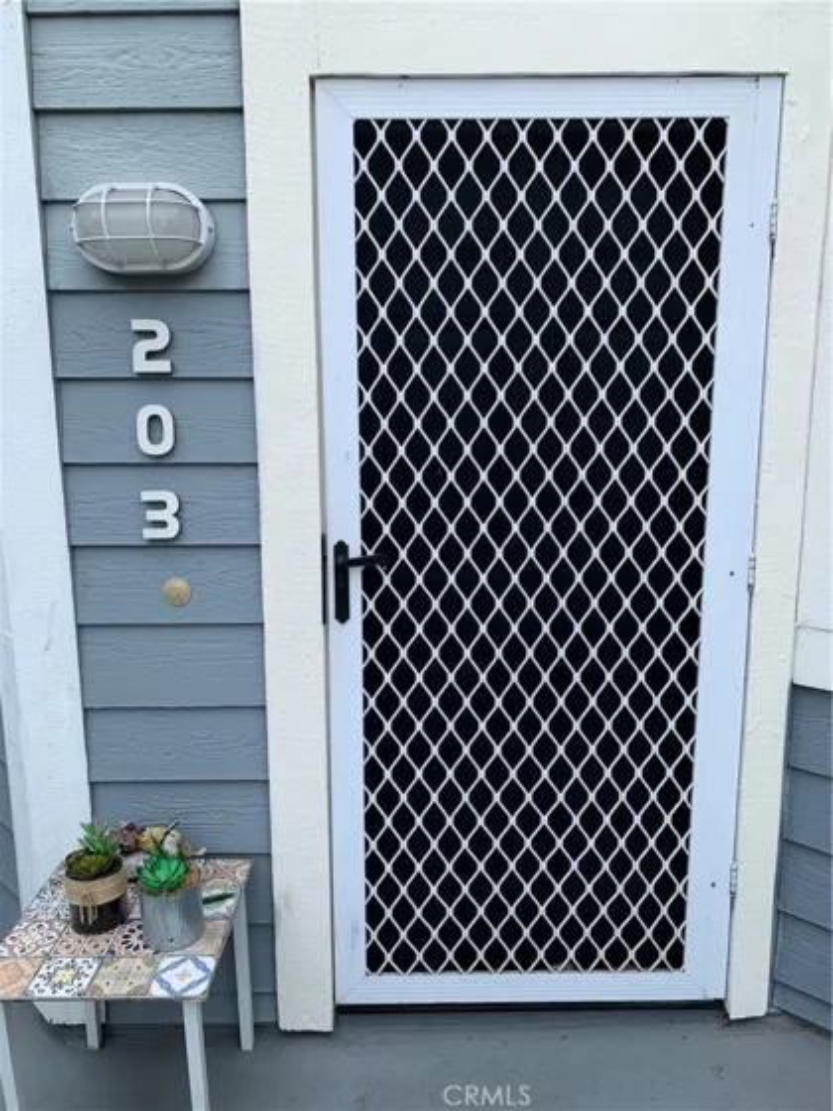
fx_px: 834
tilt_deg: -9.4
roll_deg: -0.9
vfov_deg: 67.3
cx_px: 416
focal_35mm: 26
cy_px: 556
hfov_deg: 53.1
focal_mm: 4.25
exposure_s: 1/749
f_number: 1.8
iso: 25
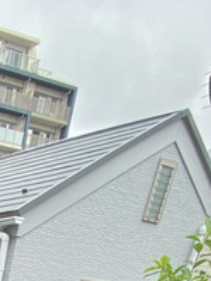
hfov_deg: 21.6
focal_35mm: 52
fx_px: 423
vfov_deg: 20.3
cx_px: -135
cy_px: 544
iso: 25
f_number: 2.4
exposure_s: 1/122
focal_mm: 1.54
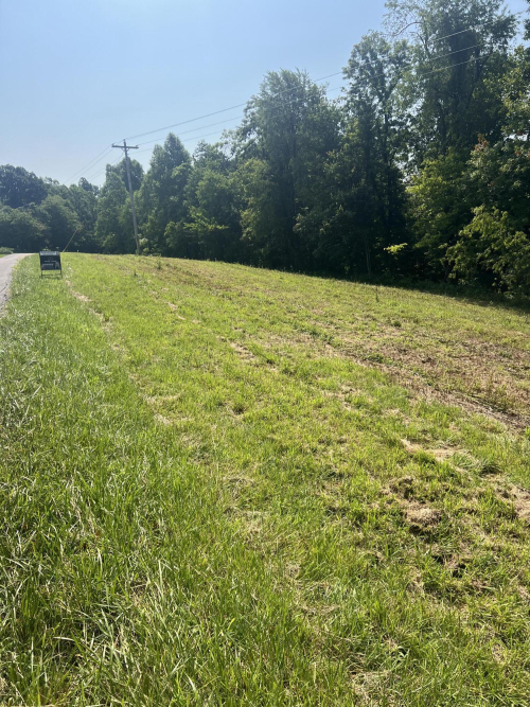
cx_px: 265
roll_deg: +4.9
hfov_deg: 53.0
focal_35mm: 26
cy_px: 354
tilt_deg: -13.9
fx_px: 531
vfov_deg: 67.3
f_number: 1.5
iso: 50
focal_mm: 5.7
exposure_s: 1/3704
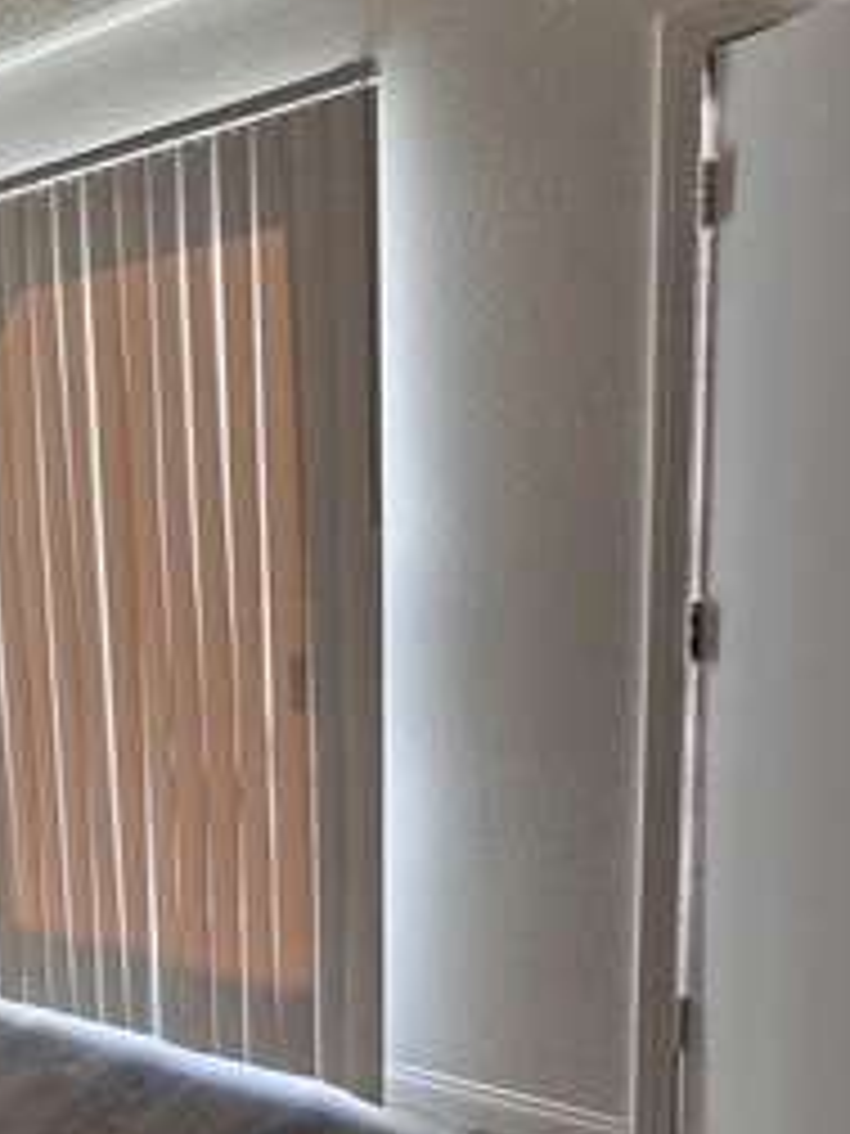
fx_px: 1211
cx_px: -171
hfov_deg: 32.1
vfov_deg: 49.7
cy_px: 704
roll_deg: +5.9
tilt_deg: -7.4
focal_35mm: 37
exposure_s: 1/120
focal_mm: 2.22
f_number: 2.2
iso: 80
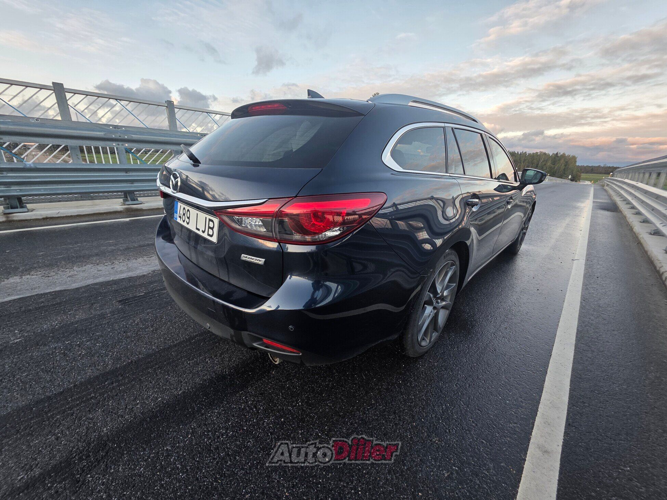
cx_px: 334
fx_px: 251
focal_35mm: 13
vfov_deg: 89.9
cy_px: 250
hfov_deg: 106.2
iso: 40
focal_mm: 2.2
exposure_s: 1/120
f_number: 1.9
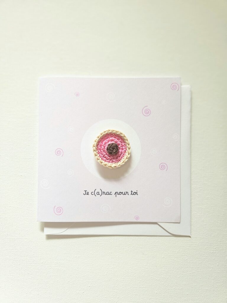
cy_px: 152
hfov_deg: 58.9
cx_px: 114
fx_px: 201
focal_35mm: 23
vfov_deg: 73.9
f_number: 1.8
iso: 40
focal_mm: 5.4
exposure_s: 1/101
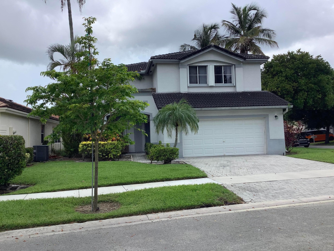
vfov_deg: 45.4
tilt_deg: +2.4
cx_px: 167
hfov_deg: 58.4
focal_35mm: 31
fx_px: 299
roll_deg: +1.0
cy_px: 126
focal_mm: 3.3
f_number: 2.4
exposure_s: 1/500
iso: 25
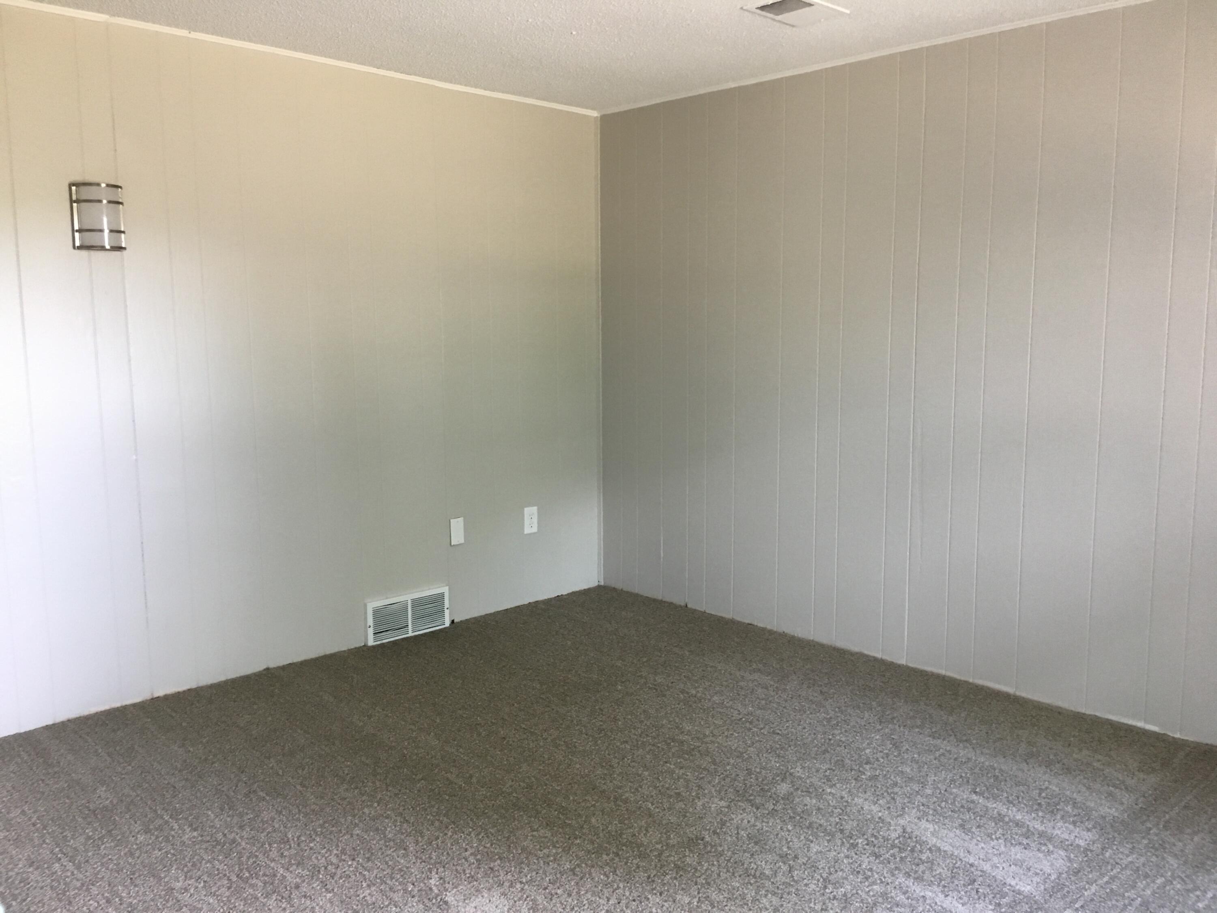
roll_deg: -0.5
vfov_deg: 48.2
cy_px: 456
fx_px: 1020
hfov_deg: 61.7
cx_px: 608
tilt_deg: -6.4
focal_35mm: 29
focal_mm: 4.15
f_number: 2.2
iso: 160
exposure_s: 1/30
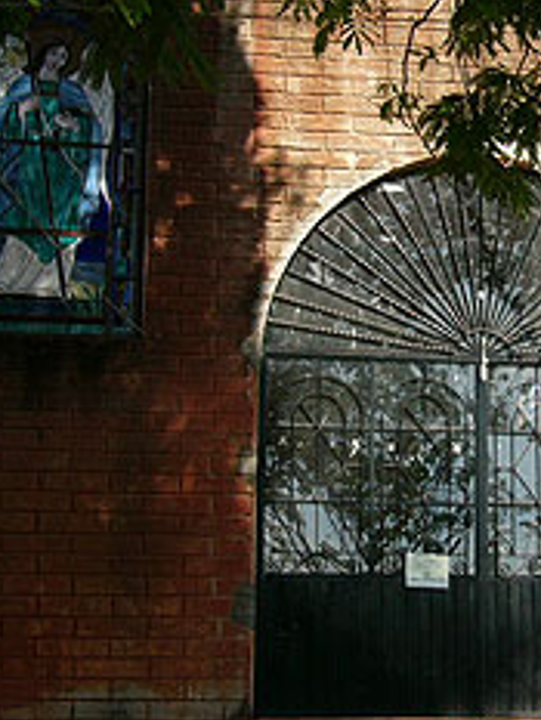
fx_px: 1853
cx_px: 476
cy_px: 337
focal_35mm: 89
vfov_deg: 22.0
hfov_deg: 16.4
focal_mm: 7.6
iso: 100
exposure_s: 1/500
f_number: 3.2
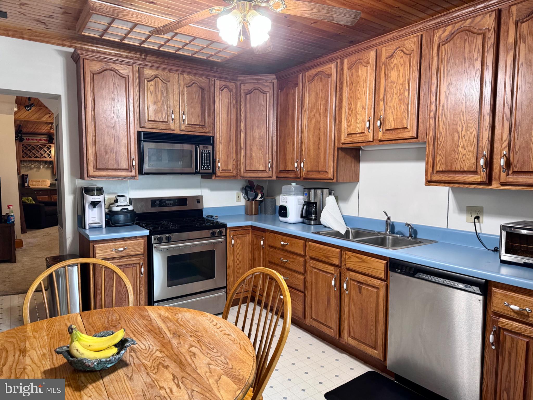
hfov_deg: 71.6
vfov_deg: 56.8
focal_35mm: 24
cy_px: 200
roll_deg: +0.0
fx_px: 370
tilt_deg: -5.2
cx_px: 266
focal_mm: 6.76
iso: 250
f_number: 1.78
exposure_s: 1/60
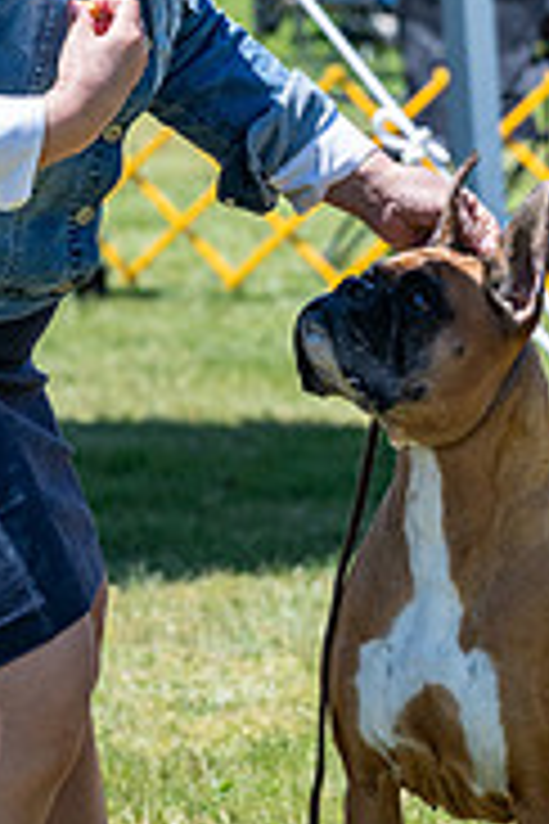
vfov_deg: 6.5
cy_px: 333
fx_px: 7205
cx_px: 288
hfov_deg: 4.4
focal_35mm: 315
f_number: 7.1
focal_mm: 128
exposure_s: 1/1600
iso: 800
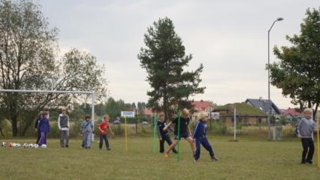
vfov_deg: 13.5
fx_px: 760
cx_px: 162
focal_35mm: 90
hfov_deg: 23.8
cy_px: 110
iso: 100
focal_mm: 55
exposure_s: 1/200
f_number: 5.6
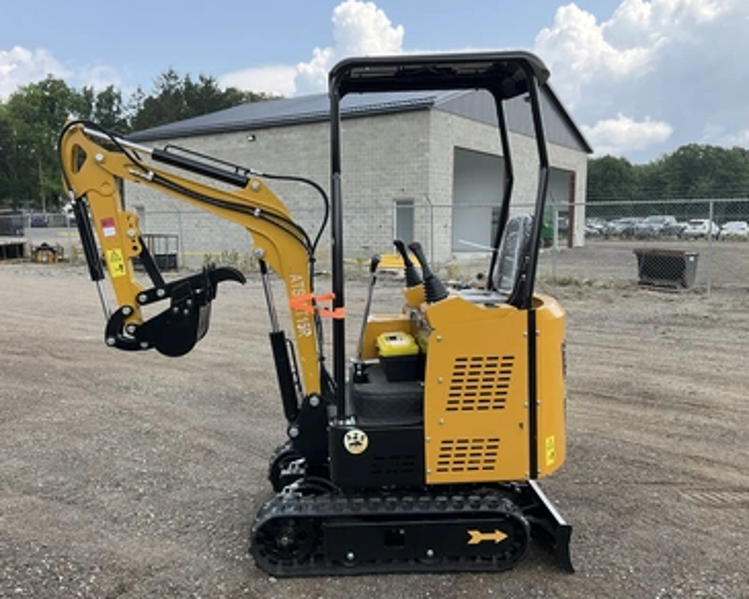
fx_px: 687
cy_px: 293
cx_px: 351
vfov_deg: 47.1
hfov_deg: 57.1
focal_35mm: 31
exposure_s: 1/509
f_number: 1.8
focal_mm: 3
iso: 25
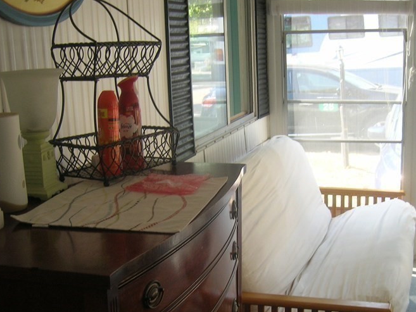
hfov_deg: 36.0
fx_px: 637
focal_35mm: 53
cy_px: 223
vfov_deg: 27.3
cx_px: 255
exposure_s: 1/42
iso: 50
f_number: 2.9
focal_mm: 5.7
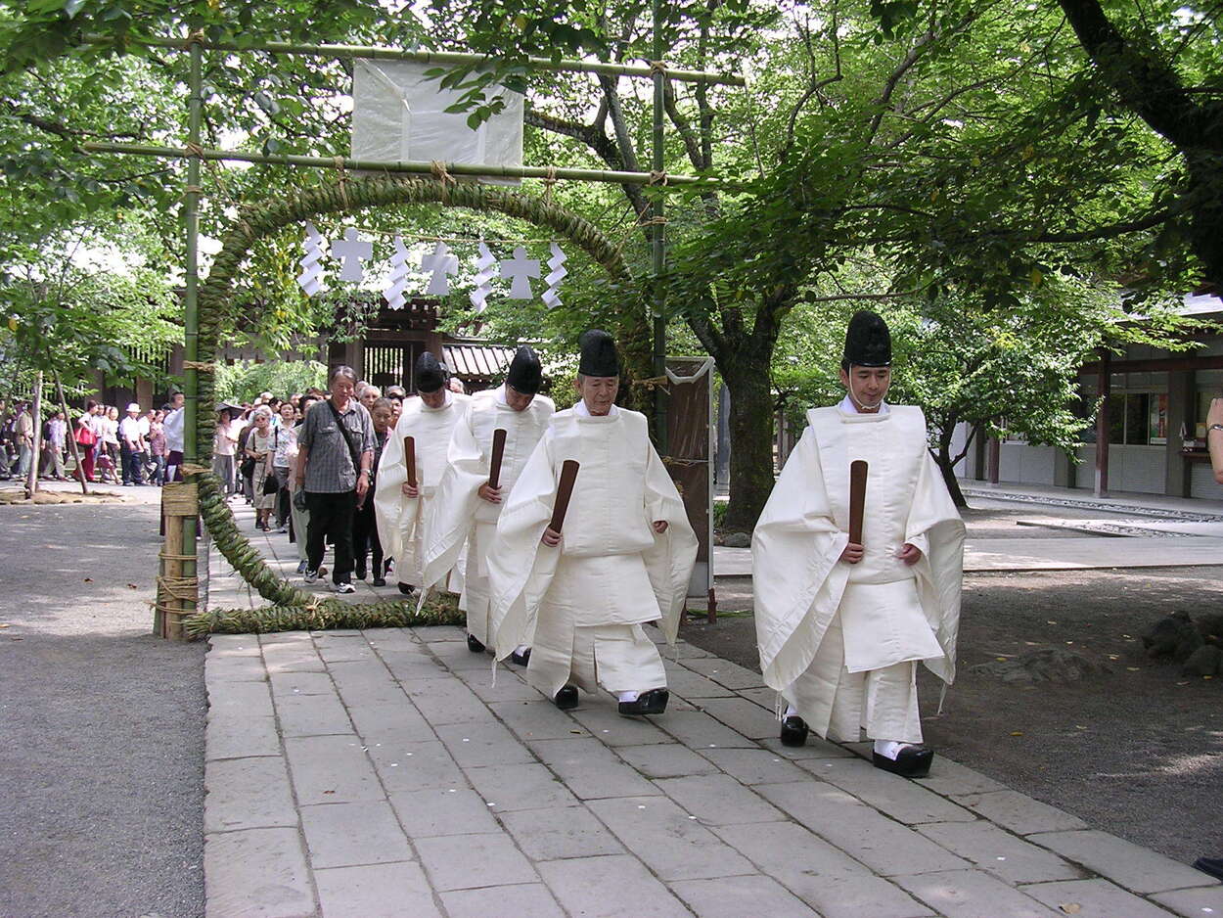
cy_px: 459
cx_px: 612
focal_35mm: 38
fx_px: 1343
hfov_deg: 49.0
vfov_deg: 37.7
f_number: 2.8
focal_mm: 5.8
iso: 100
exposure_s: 1/120
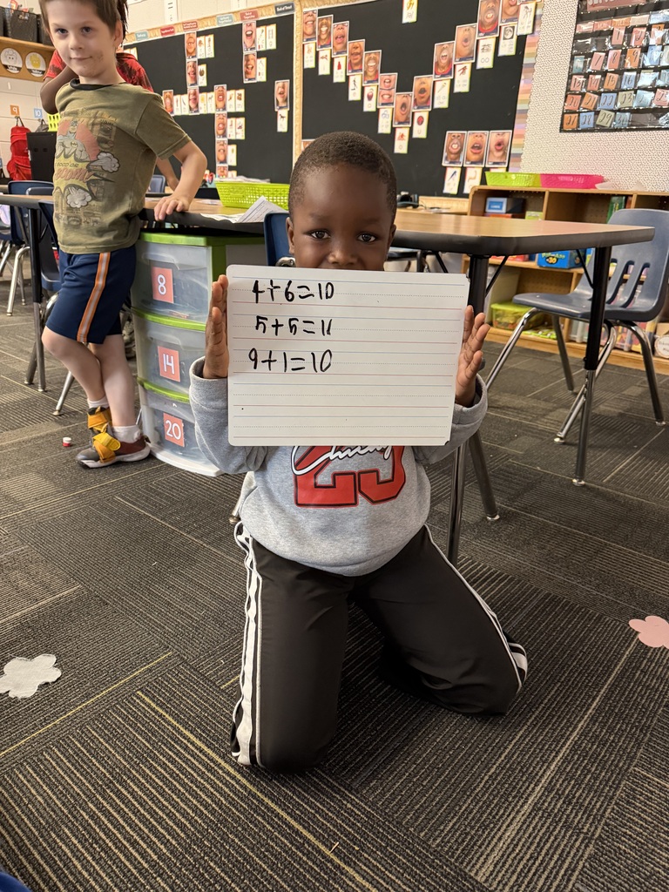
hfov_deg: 56.8
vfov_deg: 71.6
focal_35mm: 24
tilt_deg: -23.1
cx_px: 334
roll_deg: -4.8
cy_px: 446
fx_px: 618
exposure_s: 1/60
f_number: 1.78
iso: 500
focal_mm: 6.76
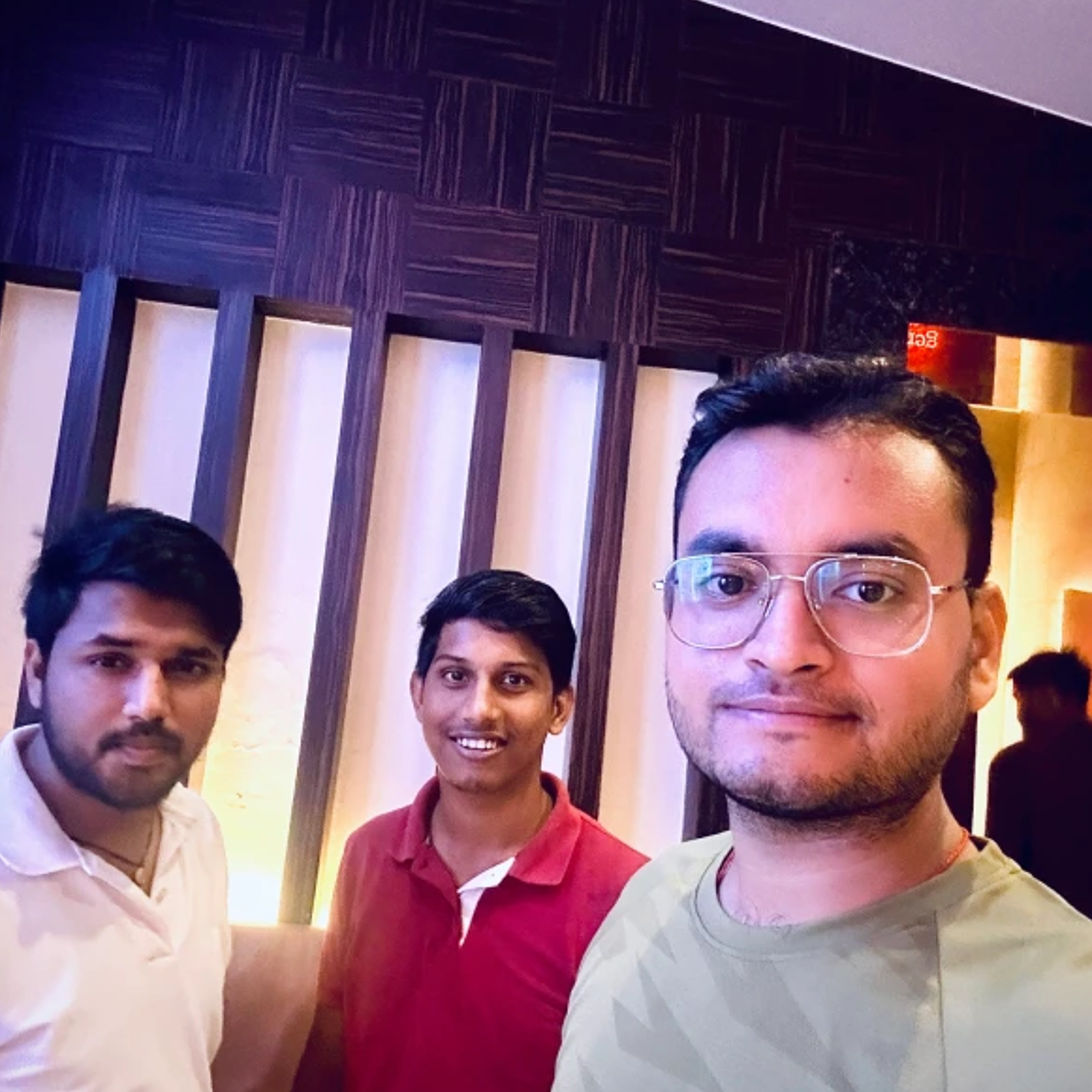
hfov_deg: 57.3
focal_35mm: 28
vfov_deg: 57.3
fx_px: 999
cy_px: 549
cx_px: 539
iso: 800
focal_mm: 2.69
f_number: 1.9
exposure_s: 1/17
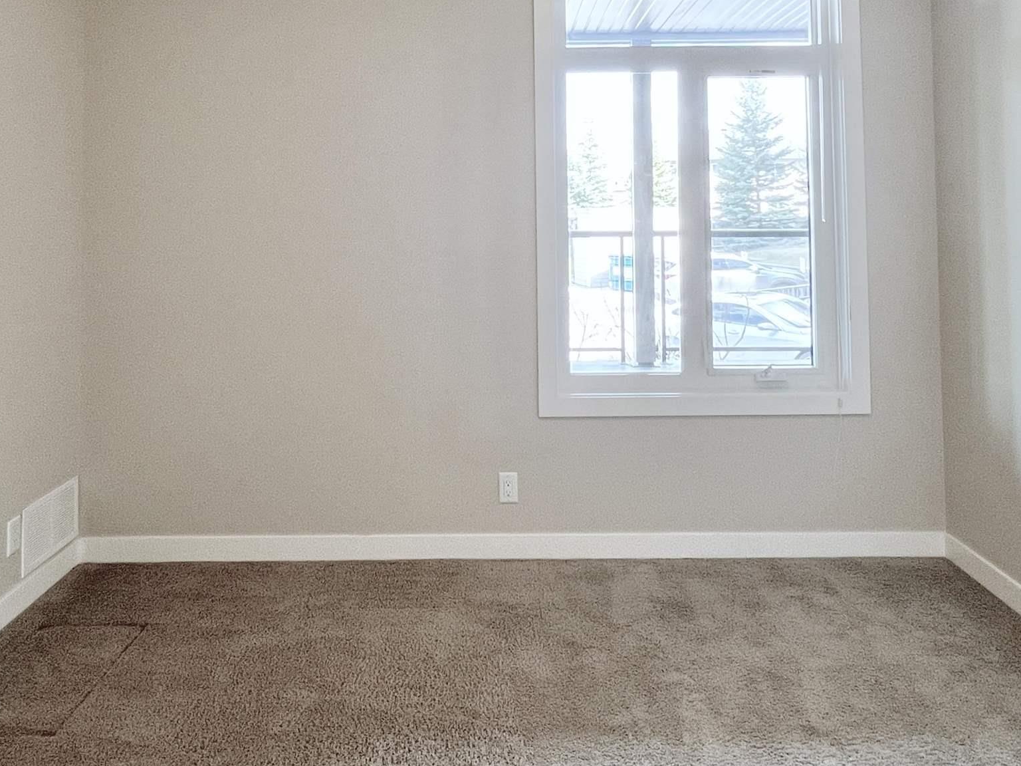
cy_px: 197
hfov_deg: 67.2
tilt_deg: +1.8
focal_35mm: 26
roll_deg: -0.7
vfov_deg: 51.0
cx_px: 554
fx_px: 767
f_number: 1.8
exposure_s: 1/120
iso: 200
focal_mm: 1.57
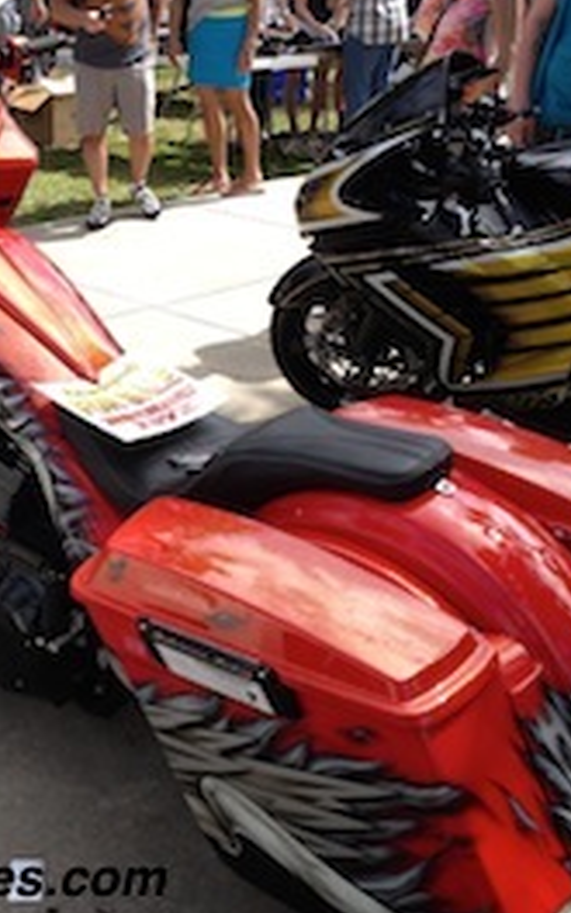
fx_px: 1320
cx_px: 93
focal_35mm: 53
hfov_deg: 23.9
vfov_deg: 38.1
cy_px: 408
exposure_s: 1/1153
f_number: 2.4
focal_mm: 4.13
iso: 64
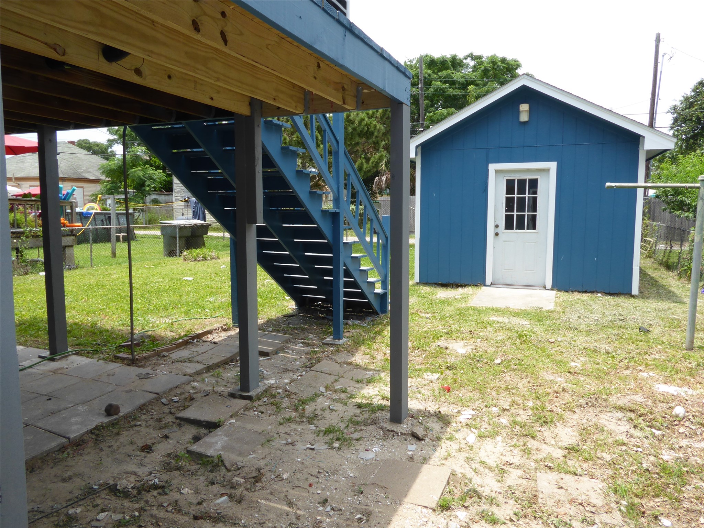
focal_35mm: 24
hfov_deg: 71.6
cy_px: 264
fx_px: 488
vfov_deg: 56.8
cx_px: 352
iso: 100
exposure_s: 1/200
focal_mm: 4.3
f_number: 5.6
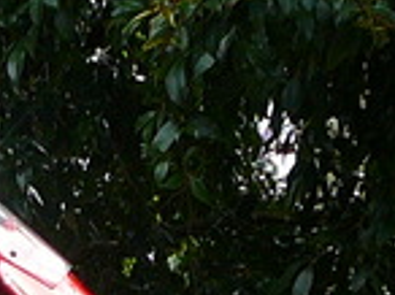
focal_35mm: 192
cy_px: 766
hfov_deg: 9.6
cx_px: -398
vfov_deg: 7.1
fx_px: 2187
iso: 80
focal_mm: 5.2
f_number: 2.8
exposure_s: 1/250
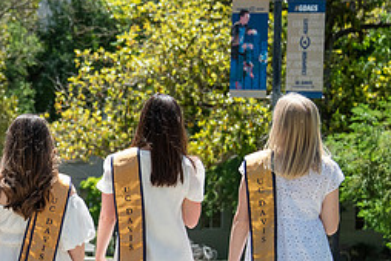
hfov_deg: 10.5
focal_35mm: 194
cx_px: 62
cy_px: 226
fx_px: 2109
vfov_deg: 7.1
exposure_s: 1/2500
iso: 500
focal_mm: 85
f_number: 5.6
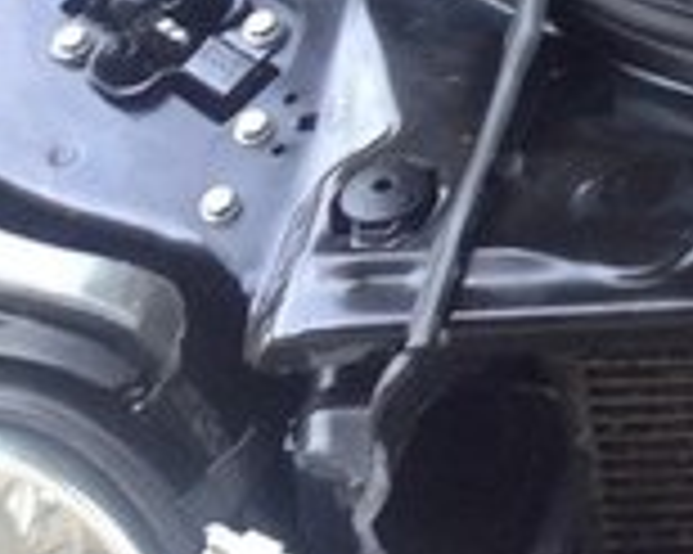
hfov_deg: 12.5
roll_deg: -1.2
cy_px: -421
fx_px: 2829
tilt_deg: -35.0
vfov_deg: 10.5
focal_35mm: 138
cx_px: 1332
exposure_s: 1/60
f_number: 2.4
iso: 64
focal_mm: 4.12
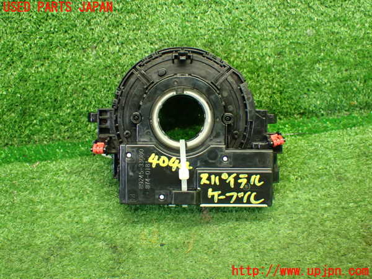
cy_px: 140
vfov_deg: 29.1
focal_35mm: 50
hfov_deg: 38.2
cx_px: 186
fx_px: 537
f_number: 3.2
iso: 1000
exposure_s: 1/50
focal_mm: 9.01
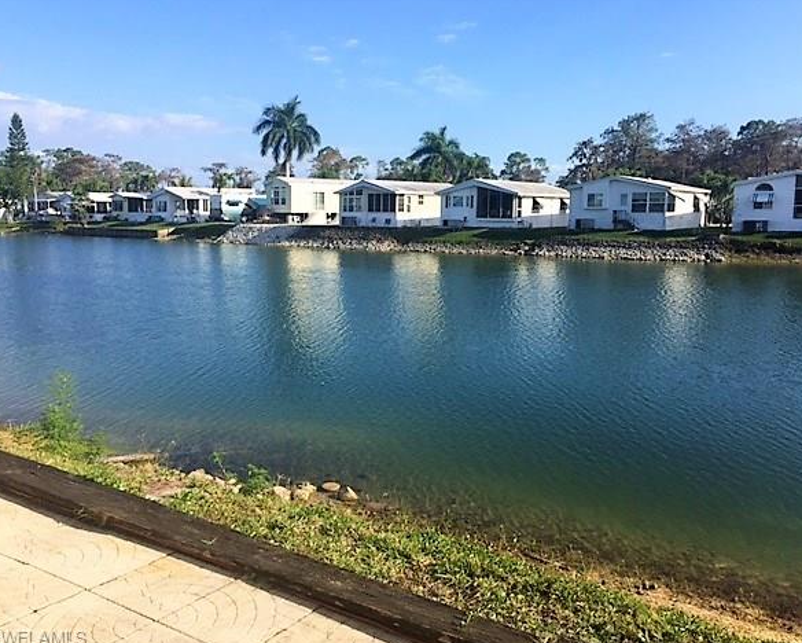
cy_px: 320
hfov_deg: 57.1
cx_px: 423
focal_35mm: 31
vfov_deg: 47.2
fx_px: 736
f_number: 2.2
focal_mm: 4.15
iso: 32
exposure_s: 1/1980
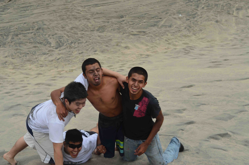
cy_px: 82
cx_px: 124
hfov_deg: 30.6
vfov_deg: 20.5
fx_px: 456
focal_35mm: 66
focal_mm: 44
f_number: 11
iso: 200
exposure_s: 1/125
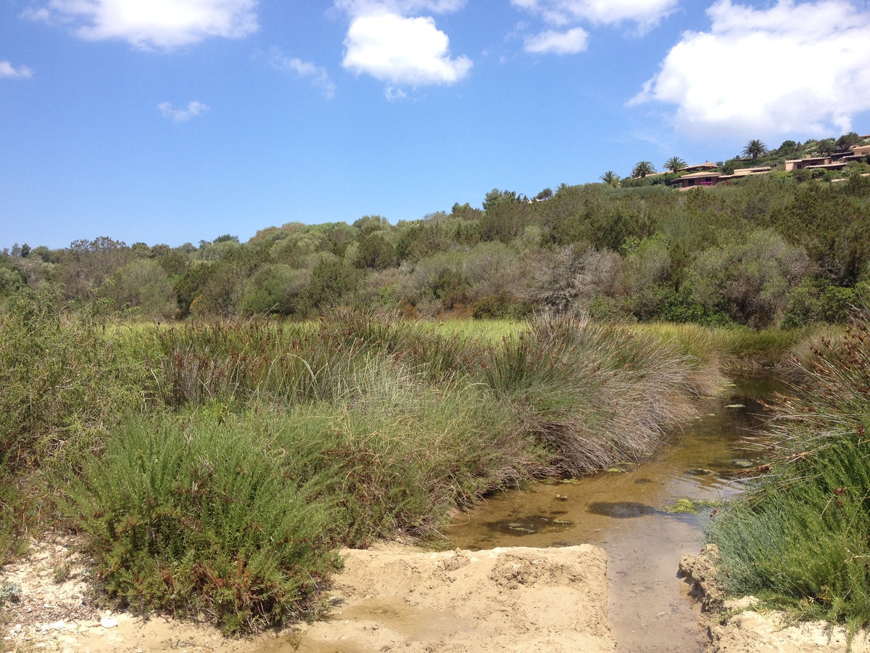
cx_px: 435
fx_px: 880
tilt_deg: -3.1
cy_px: 326
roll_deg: +1.9
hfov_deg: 52.6
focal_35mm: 35
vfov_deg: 40.7
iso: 50
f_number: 2.4
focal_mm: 4.28
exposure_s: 1/1062
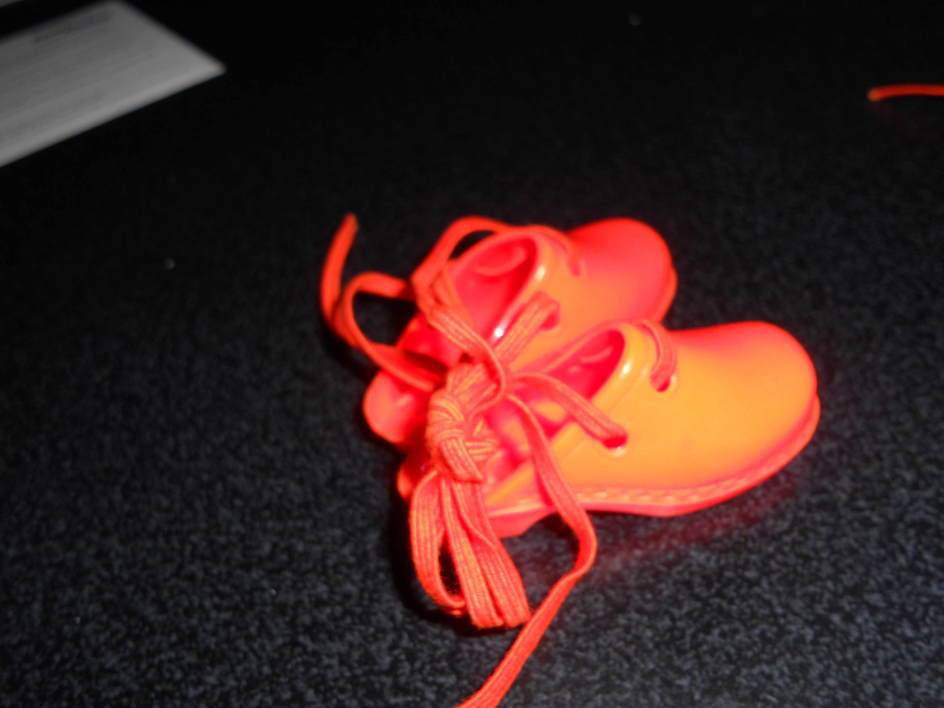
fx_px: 873
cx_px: 472
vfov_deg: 44.2
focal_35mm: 32
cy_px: 354
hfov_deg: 56.8
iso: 80
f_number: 8.8
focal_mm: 5.8
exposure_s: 1/25
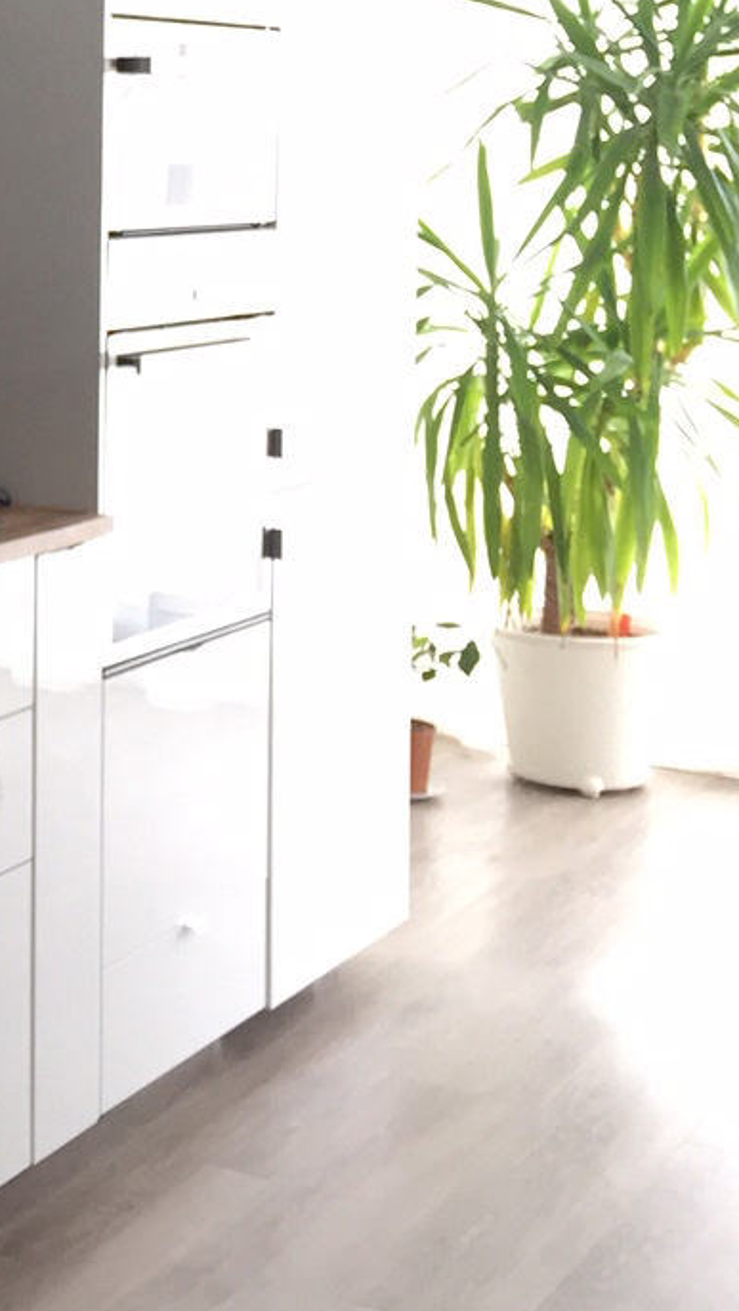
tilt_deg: -1.7
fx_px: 2610
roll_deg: +0.2
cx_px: -514
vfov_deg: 27.5
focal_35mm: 75
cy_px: 202
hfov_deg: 14.5
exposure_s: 1/33
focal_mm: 4.15
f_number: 2.2
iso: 80
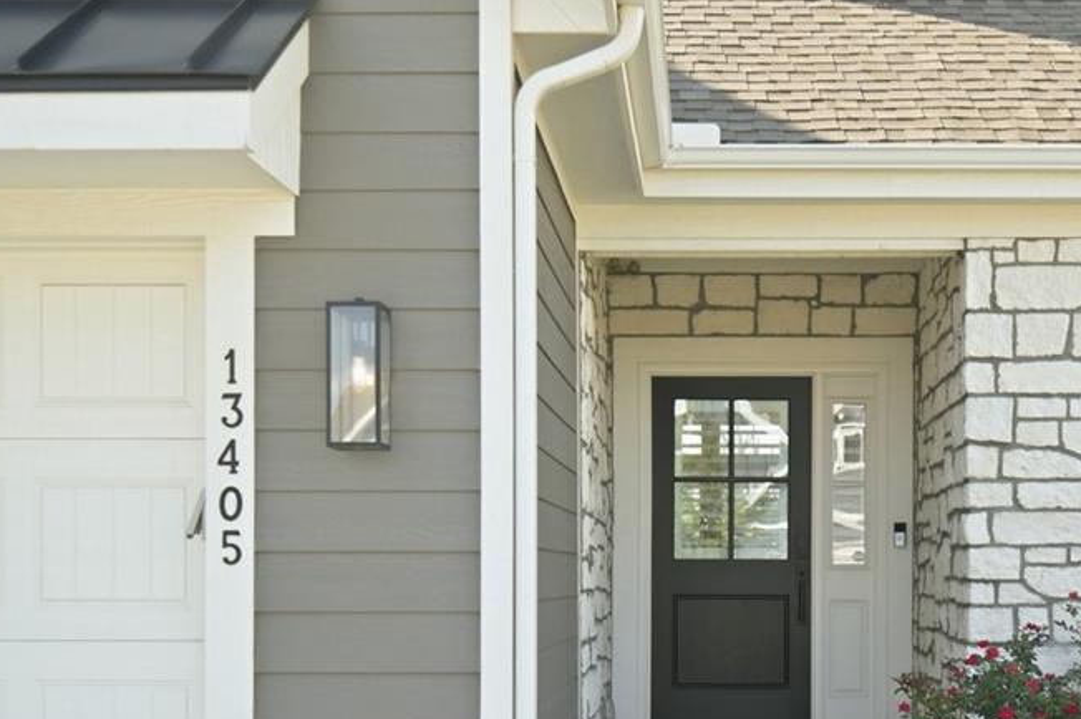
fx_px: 1651
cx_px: 725
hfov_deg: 35.9
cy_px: 535
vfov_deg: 24.3
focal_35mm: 55
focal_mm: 35
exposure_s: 1/200
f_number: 9
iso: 400
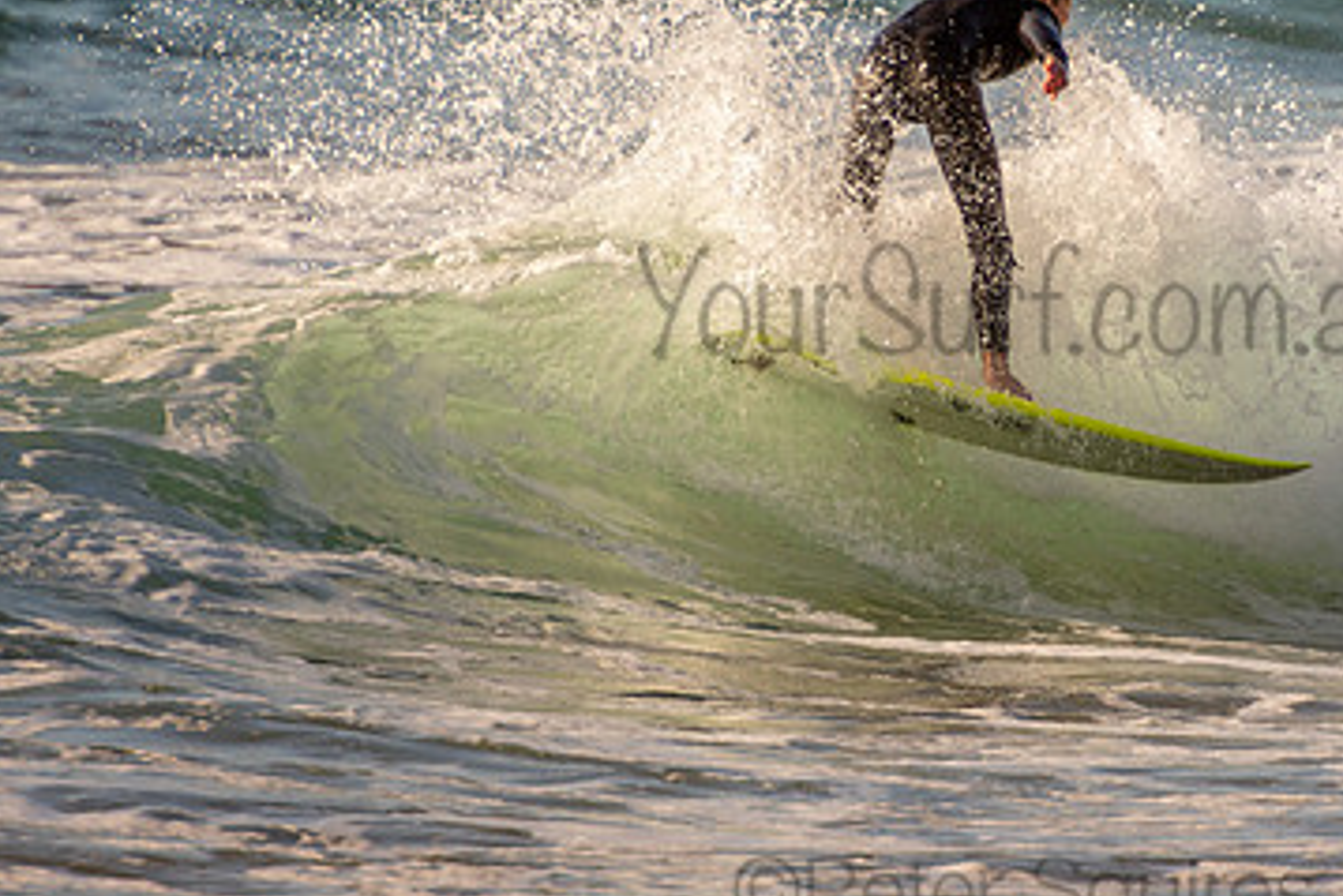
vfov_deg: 1.4
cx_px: 1024
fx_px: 36311
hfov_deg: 2.1
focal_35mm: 973
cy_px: 268
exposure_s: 1/1250
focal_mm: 400
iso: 320
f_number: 5.6
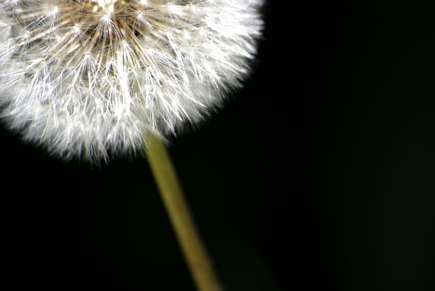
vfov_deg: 3.1
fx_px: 5444
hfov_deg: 4.6
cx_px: 218
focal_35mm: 450
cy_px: 146
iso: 400
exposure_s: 1/350
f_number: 9.5
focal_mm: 300
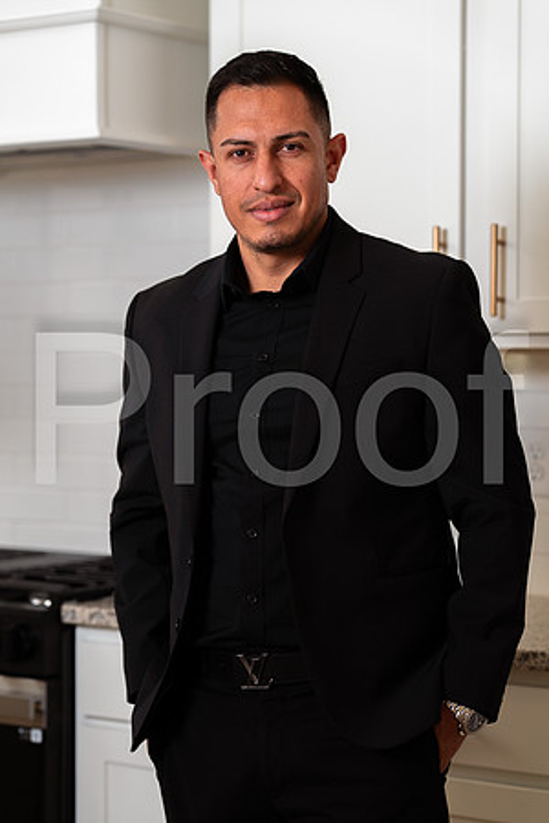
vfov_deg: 23.9
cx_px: 274
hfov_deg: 16.1
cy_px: 412
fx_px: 1944
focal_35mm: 85
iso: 50
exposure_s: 1/160
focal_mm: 85
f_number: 3.2
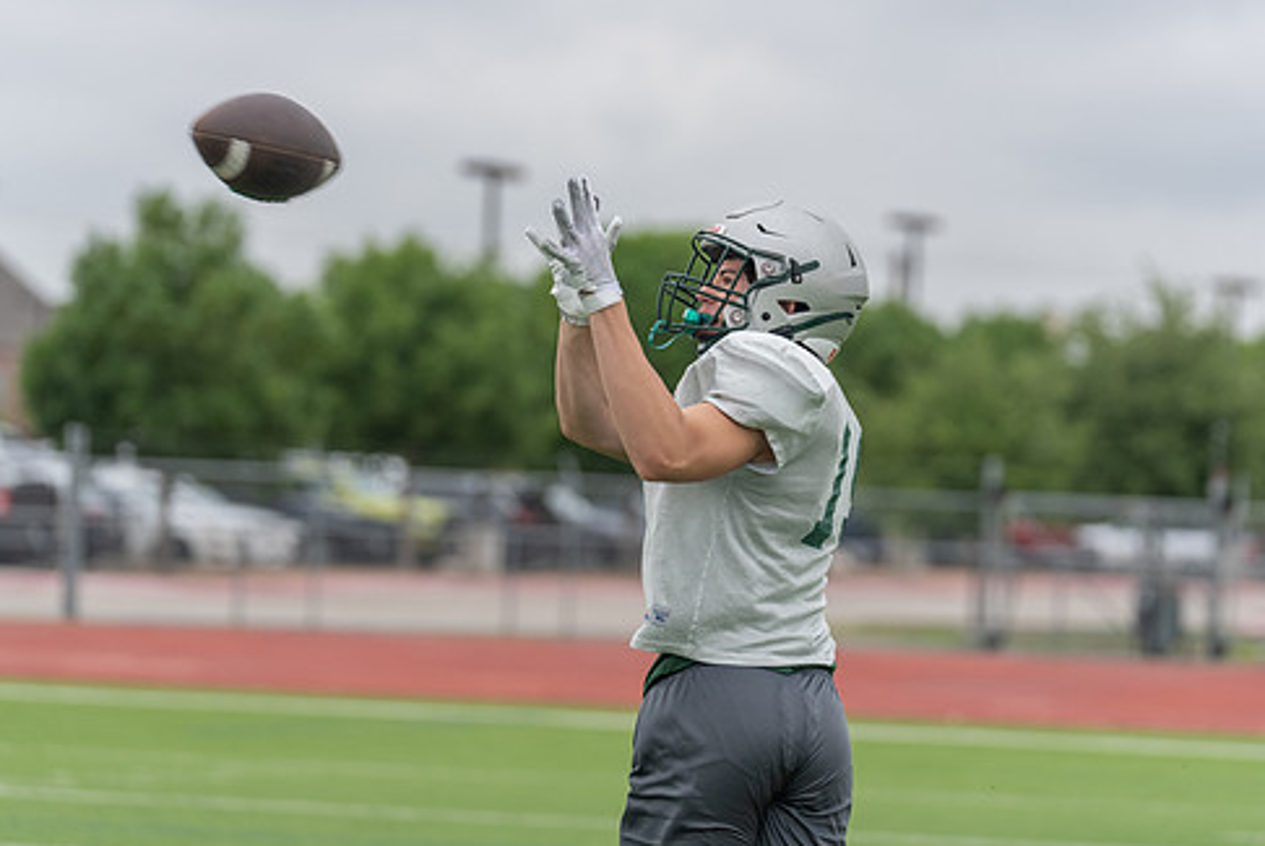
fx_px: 6753
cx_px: 625
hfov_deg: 10.7
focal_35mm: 192
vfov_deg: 7.2
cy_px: 353
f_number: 3.5
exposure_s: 1/1250
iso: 200
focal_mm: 161
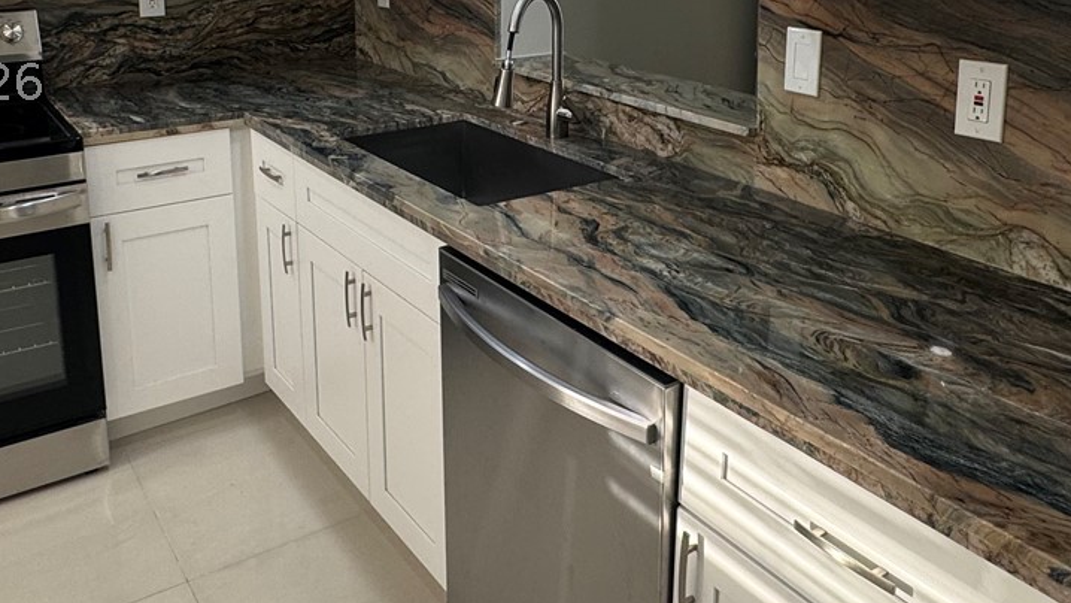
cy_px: 82
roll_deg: +0.4
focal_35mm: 34
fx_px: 966
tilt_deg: -11.7
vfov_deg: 33.2
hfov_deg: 58.0
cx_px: 501
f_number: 2.2
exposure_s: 1/120
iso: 80
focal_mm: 2.22
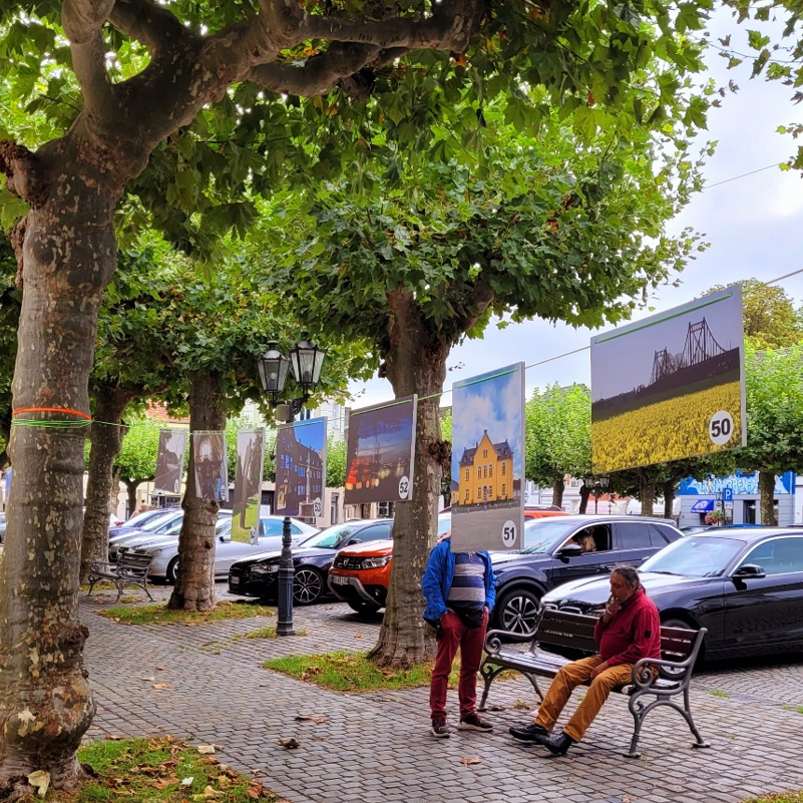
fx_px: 814
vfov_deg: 52.5
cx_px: 522
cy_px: 401
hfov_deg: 51.7
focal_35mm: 31
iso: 40
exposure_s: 1/357
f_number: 1.8
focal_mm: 5.4
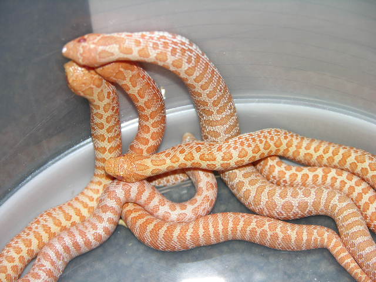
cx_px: 188
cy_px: 141
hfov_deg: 14.1
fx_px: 1521
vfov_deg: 10.6
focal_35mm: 140
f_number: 3.8
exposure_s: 1/120
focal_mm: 34.7
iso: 50
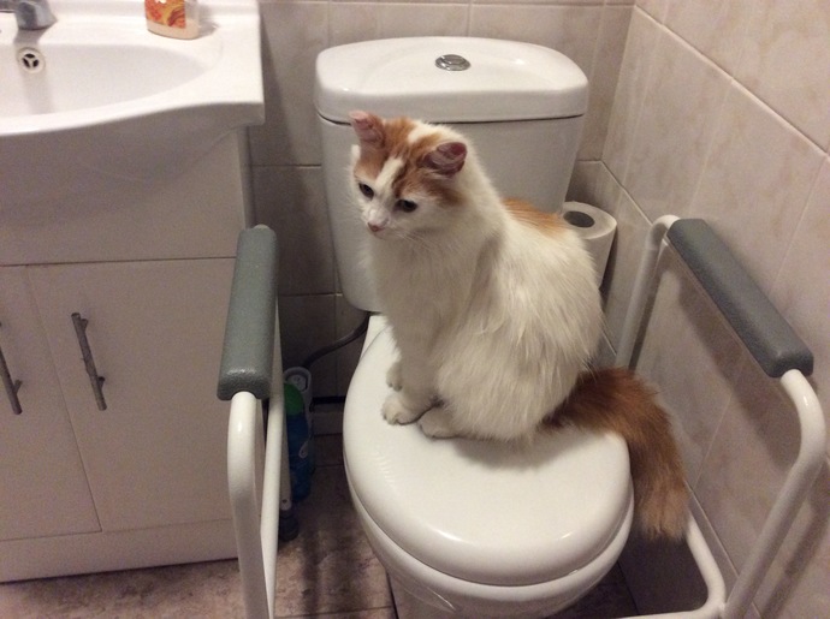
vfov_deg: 44.0
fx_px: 766
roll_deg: -4.3
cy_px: 310
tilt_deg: -37.4
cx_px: 415
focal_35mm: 32
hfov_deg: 56.9
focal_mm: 3.3
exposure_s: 1/17
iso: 250
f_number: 2.4
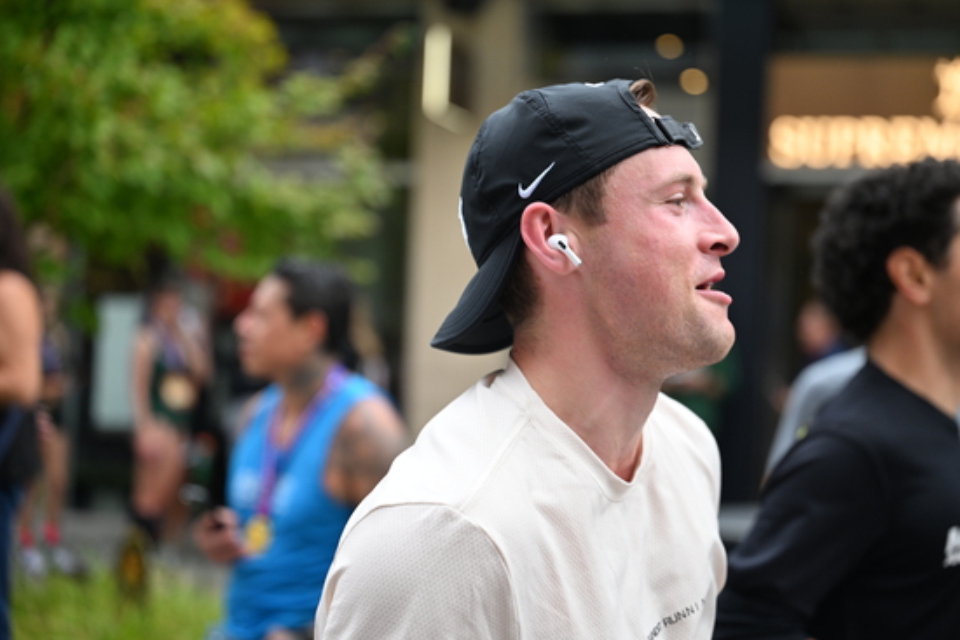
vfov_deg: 19.5
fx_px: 1867
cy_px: 320
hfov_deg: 28.8
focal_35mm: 70
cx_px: 480
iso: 640
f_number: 2.8
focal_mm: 70
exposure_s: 1/1600
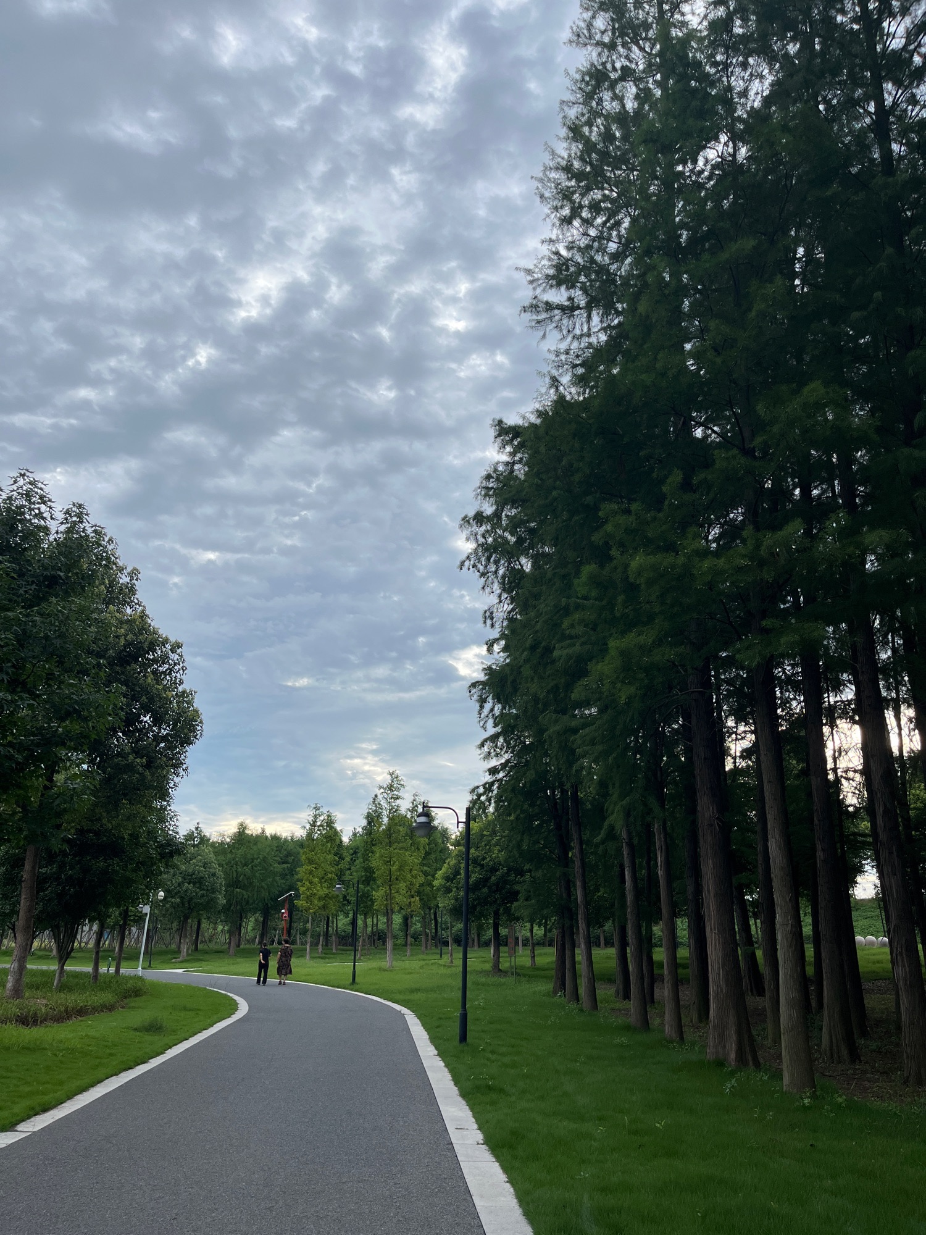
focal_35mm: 26
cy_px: 618
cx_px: 463
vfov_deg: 67.3
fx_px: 927
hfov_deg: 53.1
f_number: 1.6
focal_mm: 5.1
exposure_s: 1/1517
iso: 50
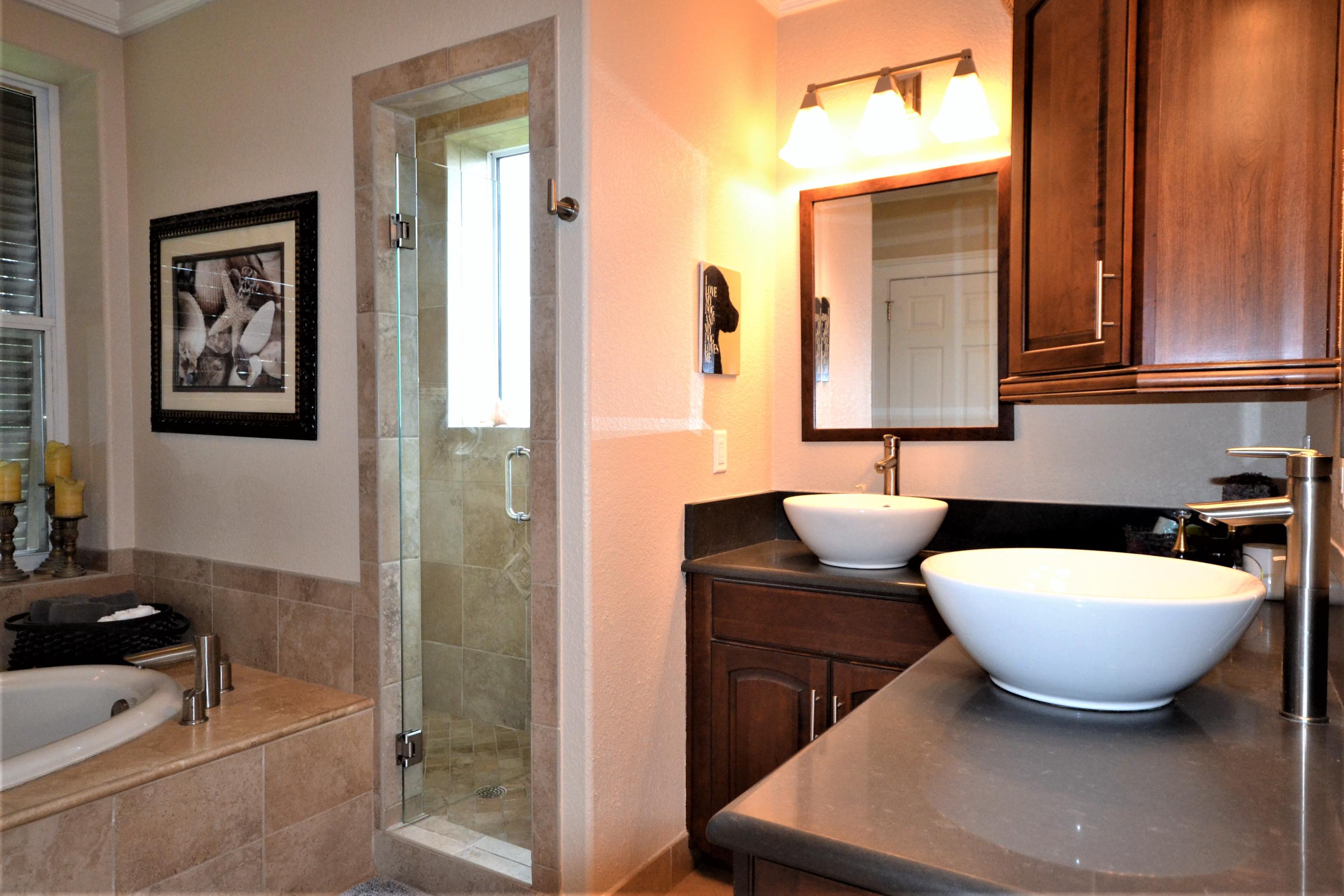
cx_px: 672
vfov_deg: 59.5
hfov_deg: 81.2
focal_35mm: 21
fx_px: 784
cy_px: 448
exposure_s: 1/60
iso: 1800
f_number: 4.8
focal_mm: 14
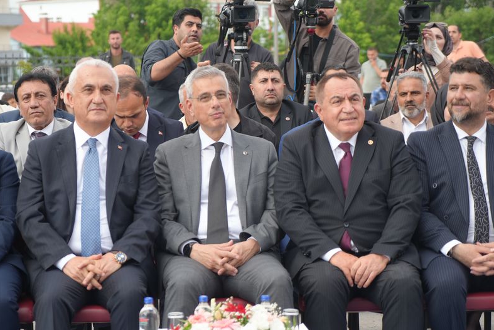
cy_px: 204
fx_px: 1249
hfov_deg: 22.4
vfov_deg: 15.0
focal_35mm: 91
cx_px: 207
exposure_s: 1/160
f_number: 4
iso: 160
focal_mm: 70
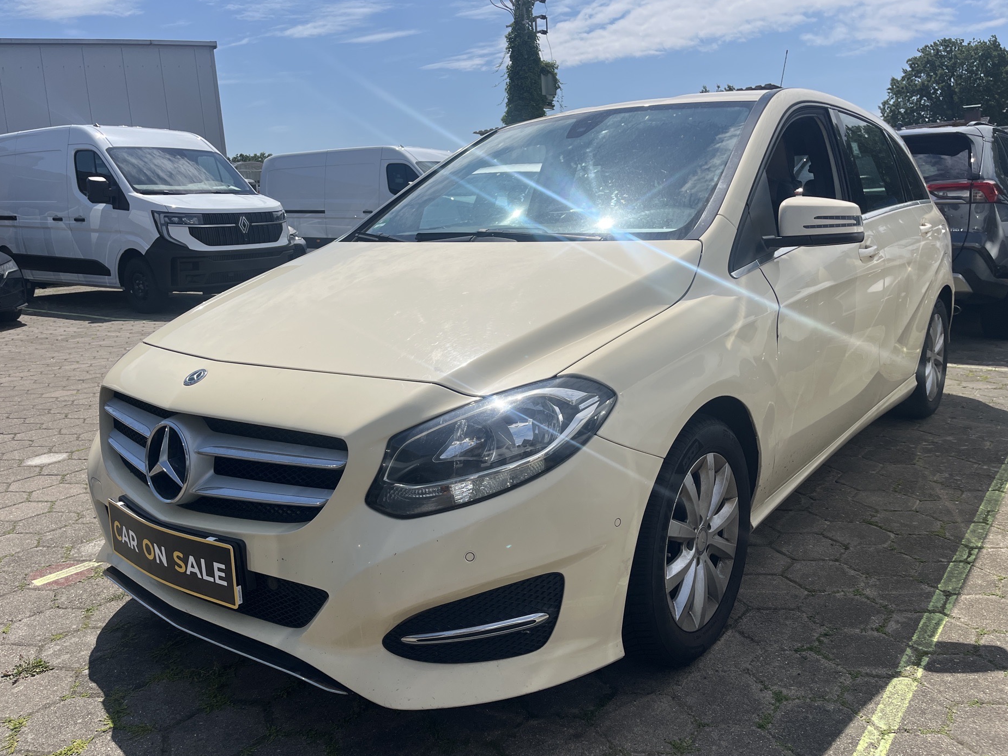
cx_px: 496
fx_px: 786
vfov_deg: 51.4
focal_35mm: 27
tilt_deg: -8.5
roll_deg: +4.6
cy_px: 379
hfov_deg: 65.3
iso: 50
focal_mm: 5.1
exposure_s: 1/7353
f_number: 1.6
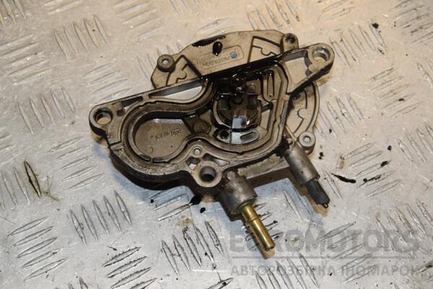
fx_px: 902
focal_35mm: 75
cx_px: 216
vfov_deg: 18.2
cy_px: 144
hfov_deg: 27.0
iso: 800
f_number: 9
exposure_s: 1/200
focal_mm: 50
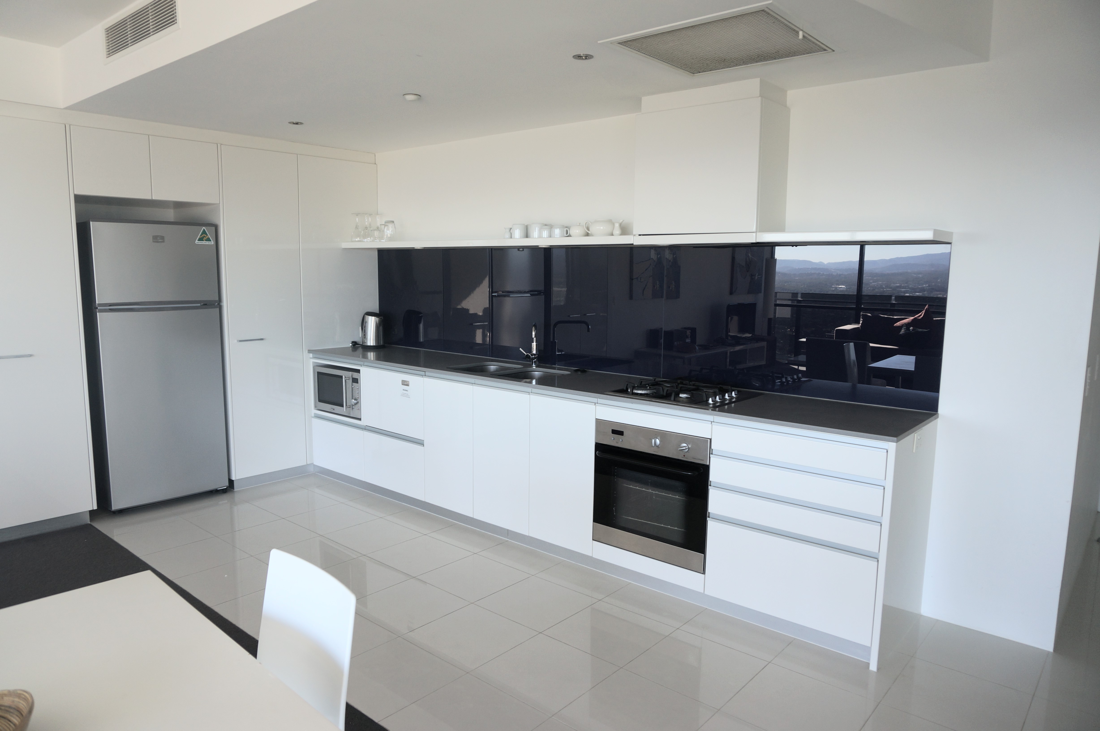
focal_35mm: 24
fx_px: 733
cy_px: 366
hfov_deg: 73.8
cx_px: 550
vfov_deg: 53.0
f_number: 4
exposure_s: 1/60
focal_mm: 16
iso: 100
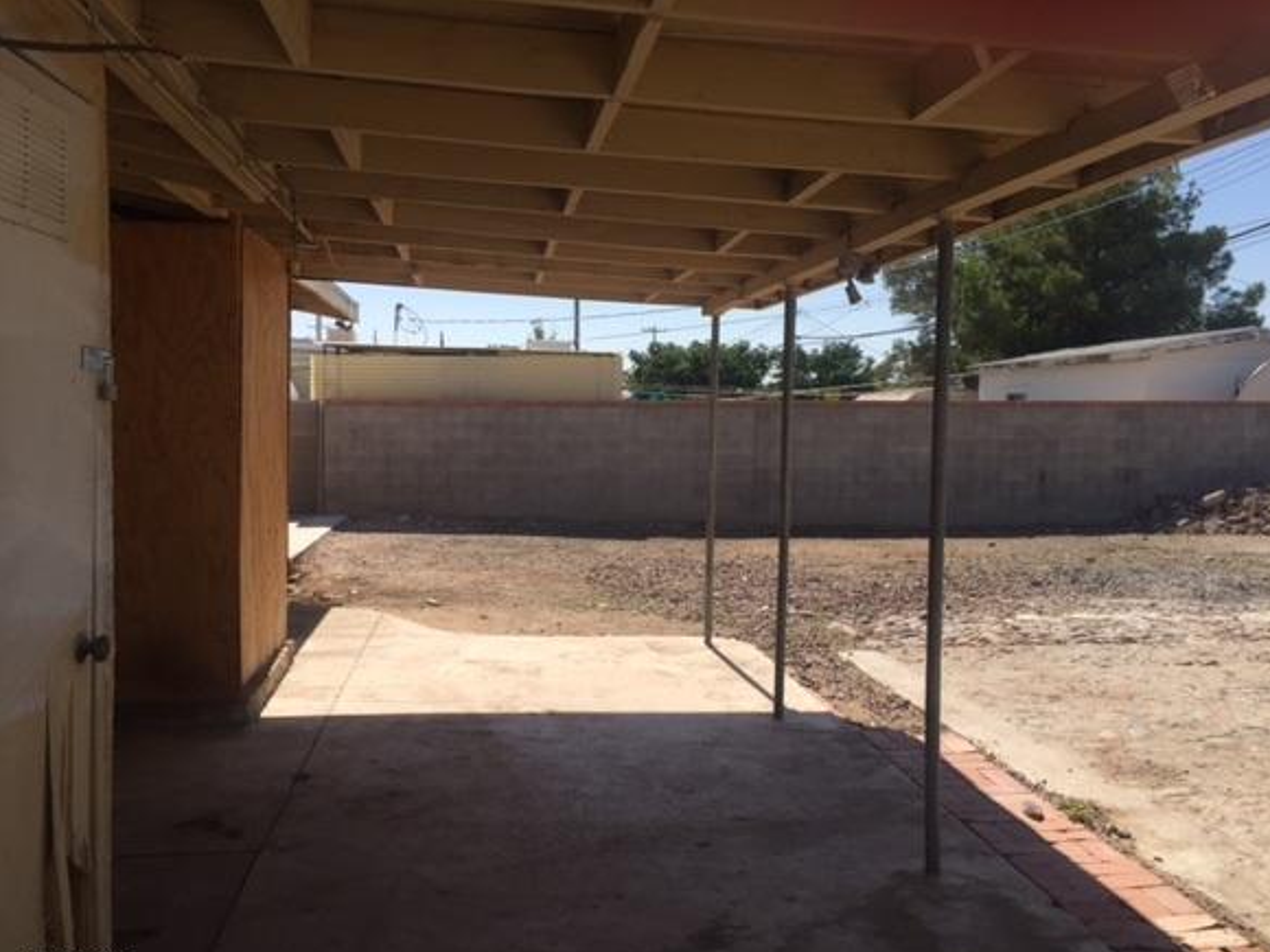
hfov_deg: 56.8
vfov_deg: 44.2
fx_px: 1174
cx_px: 628
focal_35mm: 32
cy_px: 488
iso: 32
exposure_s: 1/1799
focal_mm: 4.15
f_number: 2.2
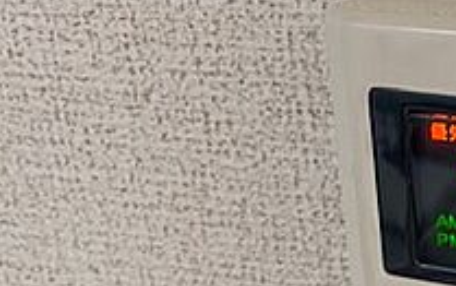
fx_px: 983
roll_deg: +0.3
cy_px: 255
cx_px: 648
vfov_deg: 16.3
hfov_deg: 22.3
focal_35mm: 79
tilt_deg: -21.7
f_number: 1.8
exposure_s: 1/60
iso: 125
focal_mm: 4.25
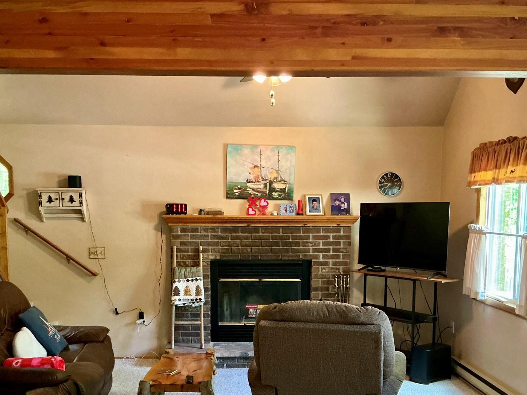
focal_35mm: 41
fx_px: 624
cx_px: 247
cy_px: 285
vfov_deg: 34.5
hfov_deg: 45.8
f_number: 1.8
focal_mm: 3
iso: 250
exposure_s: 1/30
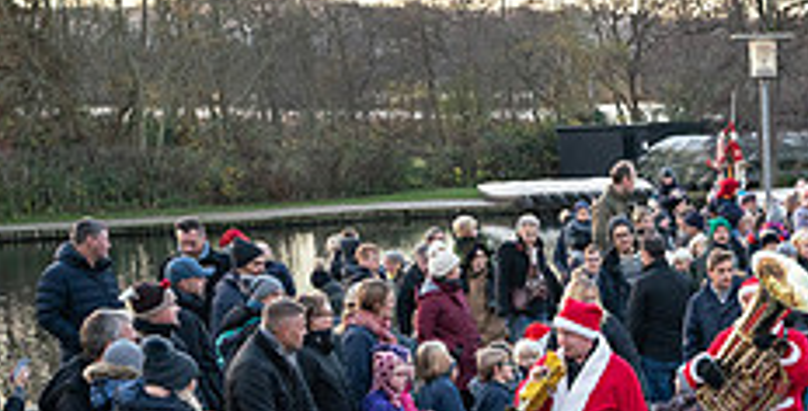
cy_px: 574
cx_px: 899
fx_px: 1990
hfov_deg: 21.7
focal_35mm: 95
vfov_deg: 11.4
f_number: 4
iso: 1600
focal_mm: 35
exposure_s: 1/250
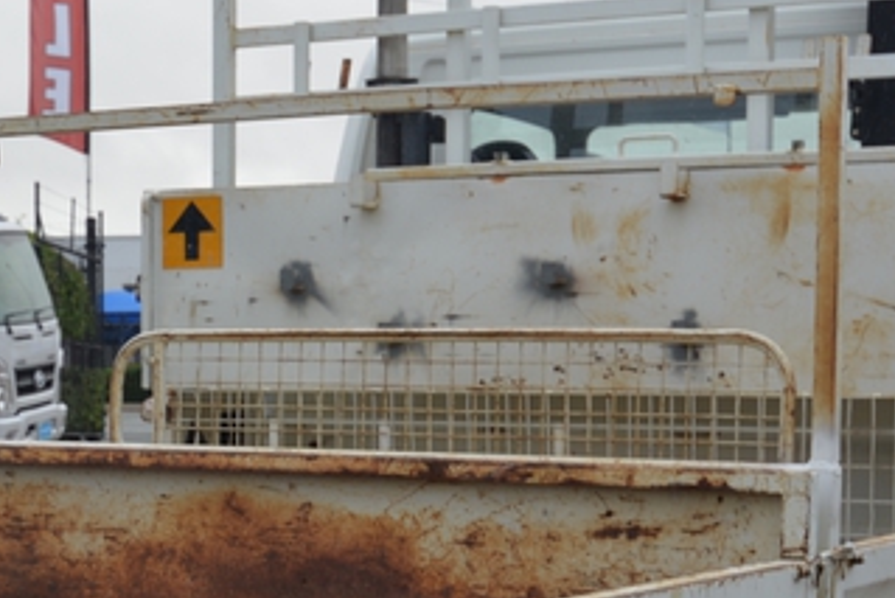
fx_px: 2562
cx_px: -62
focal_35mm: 103
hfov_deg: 19.1
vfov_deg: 13.2
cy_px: 573
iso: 160
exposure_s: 1/250
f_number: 8
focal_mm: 32
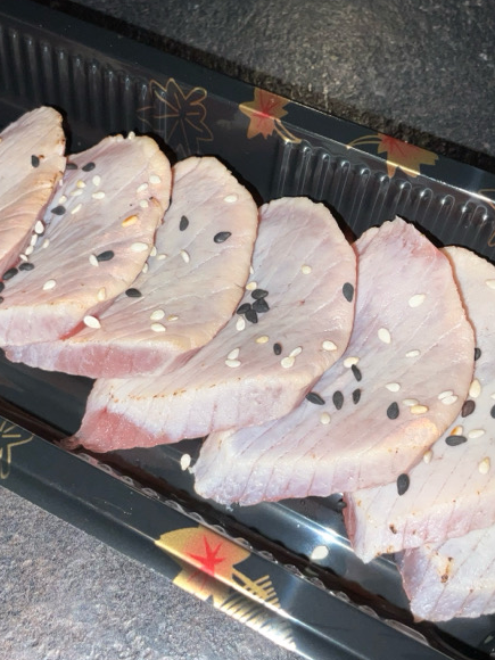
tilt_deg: -60.6
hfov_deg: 35.9
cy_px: 324
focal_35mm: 40
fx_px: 763
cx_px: 223
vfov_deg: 46.8
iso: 16
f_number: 1.8
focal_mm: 3
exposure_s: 1/149
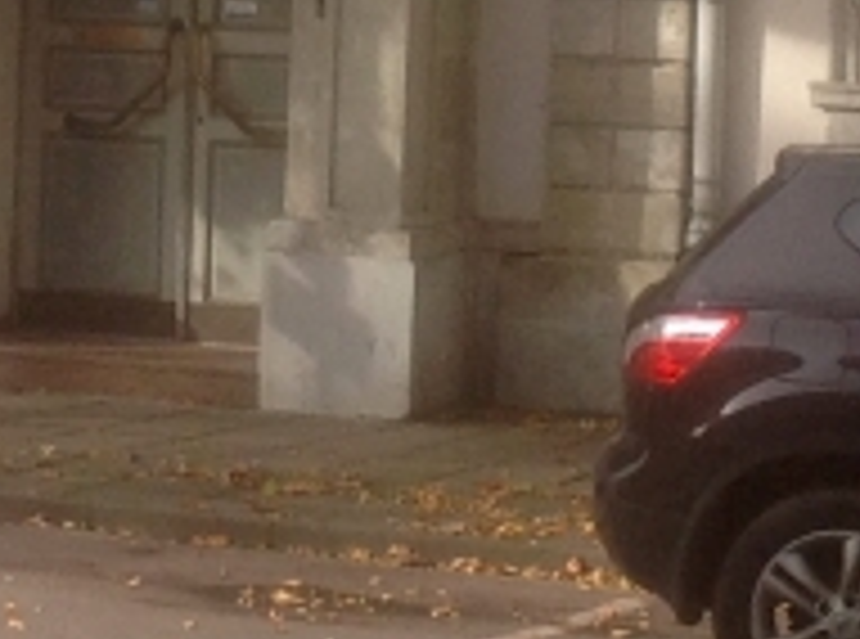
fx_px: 4656
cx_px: -18
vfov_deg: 7.8
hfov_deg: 10.5
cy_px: -119
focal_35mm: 188
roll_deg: -1.5
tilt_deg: +2.1
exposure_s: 1/737
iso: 50
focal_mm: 4.28
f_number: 2.4
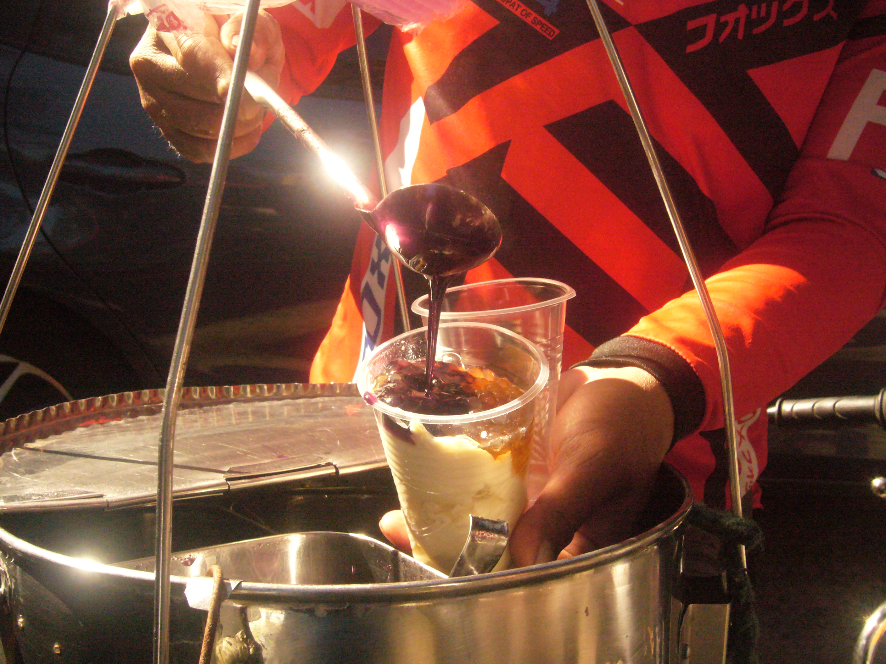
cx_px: 443
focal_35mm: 42
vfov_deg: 34.3
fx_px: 1075
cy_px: 332
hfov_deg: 44.8
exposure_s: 1/400
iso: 400
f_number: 7.1
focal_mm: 6.9
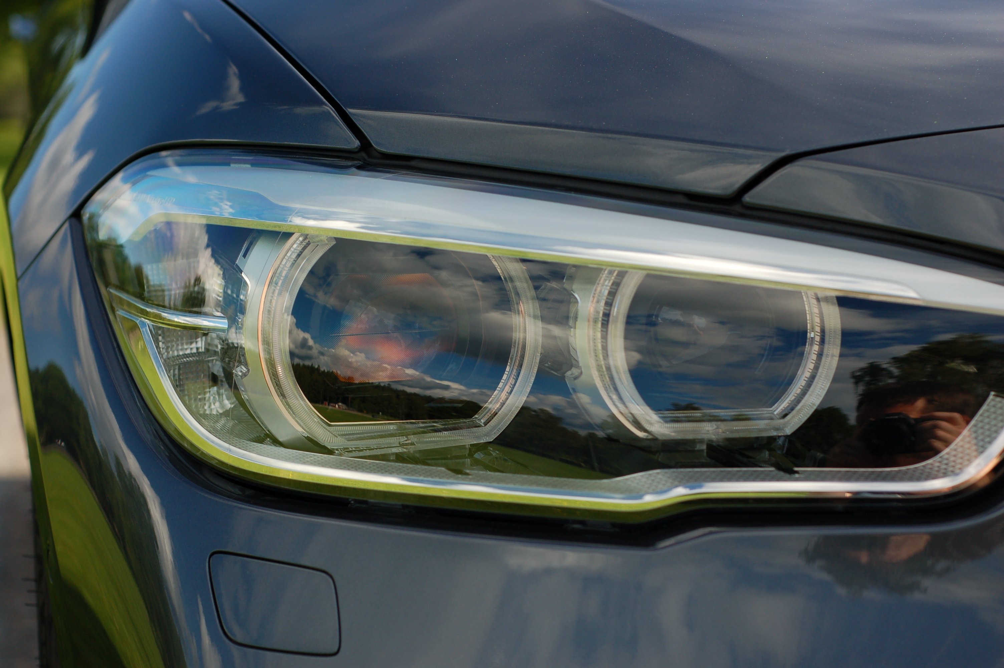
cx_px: 502
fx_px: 2090
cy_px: 334
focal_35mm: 75
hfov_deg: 27.0
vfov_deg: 18.1
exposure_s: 1/1000
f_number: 4
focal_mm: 50
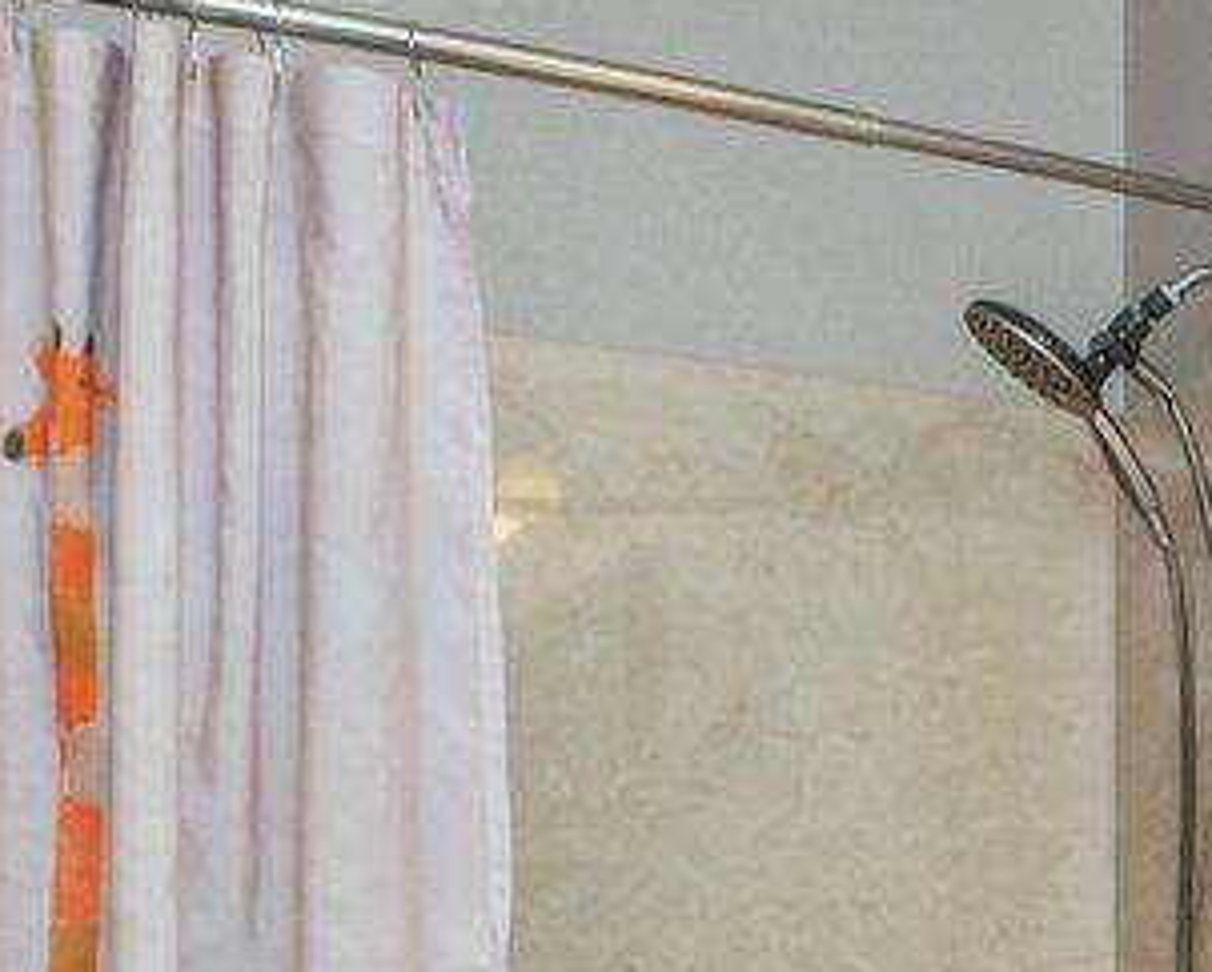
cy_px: 1149
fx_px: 3195
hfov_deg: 17.1
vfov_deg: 16.6
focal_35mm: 89
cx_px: 2267
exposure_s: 1/60
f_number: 9
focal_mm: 14
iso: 320
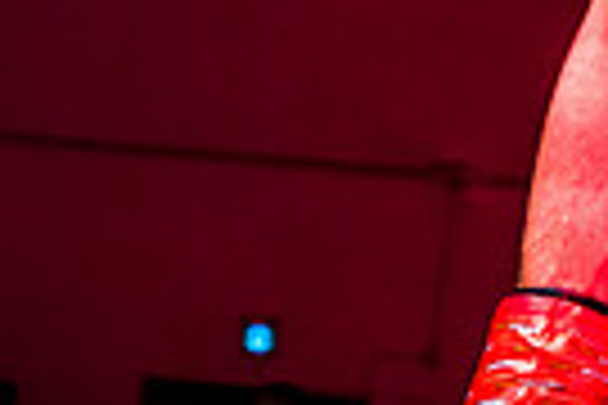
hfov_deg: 15.2
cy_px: -398
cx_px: 788
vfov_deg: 9.9
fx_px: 2178
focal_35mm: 129
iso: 4000
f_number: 4
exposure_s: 1/250
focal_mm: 30
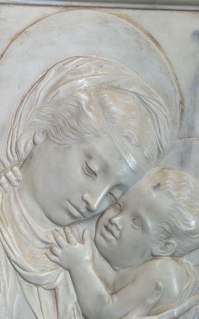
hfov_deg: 20.0
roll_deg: +2.6
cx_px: 80
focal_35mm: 65
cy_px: 305
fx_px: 564
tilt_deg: -3.7
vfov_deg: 29.8
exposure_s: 1/100
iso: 50
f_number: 1.6
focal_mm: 5.96
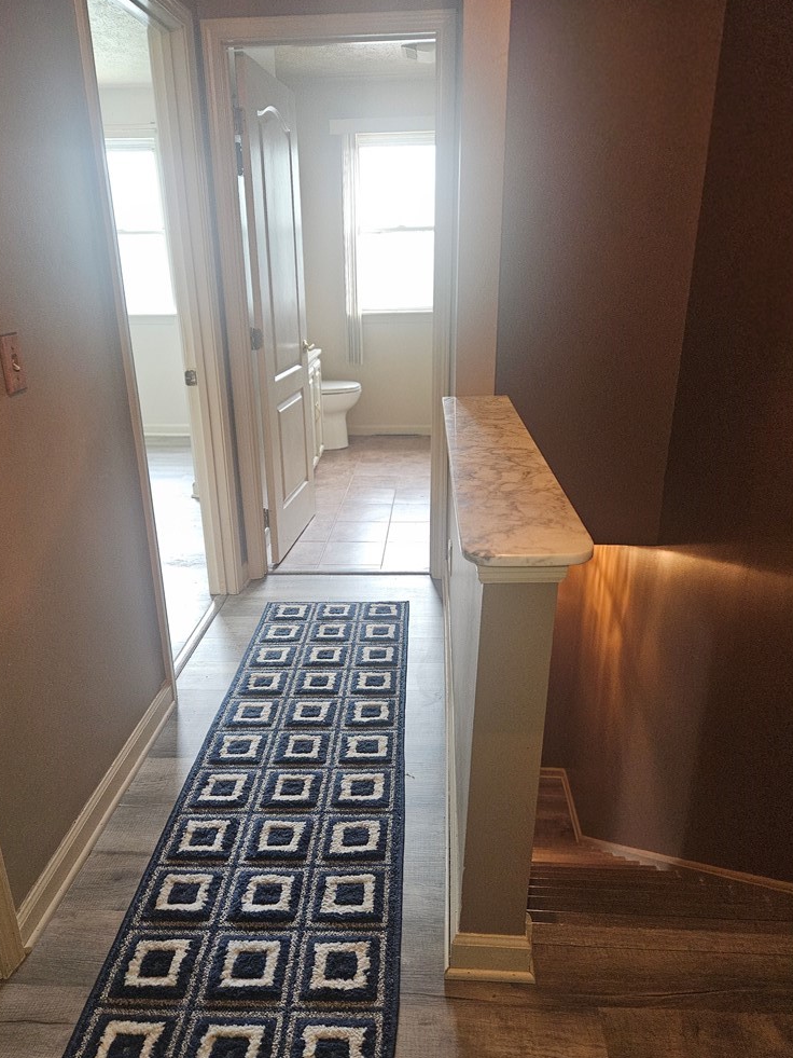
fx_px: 733
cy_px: 544
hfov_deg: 56.8
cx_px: 389
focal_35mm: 24
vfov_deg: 71.6
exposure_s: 1/120
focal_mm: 5.4
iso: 800
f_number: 1.8
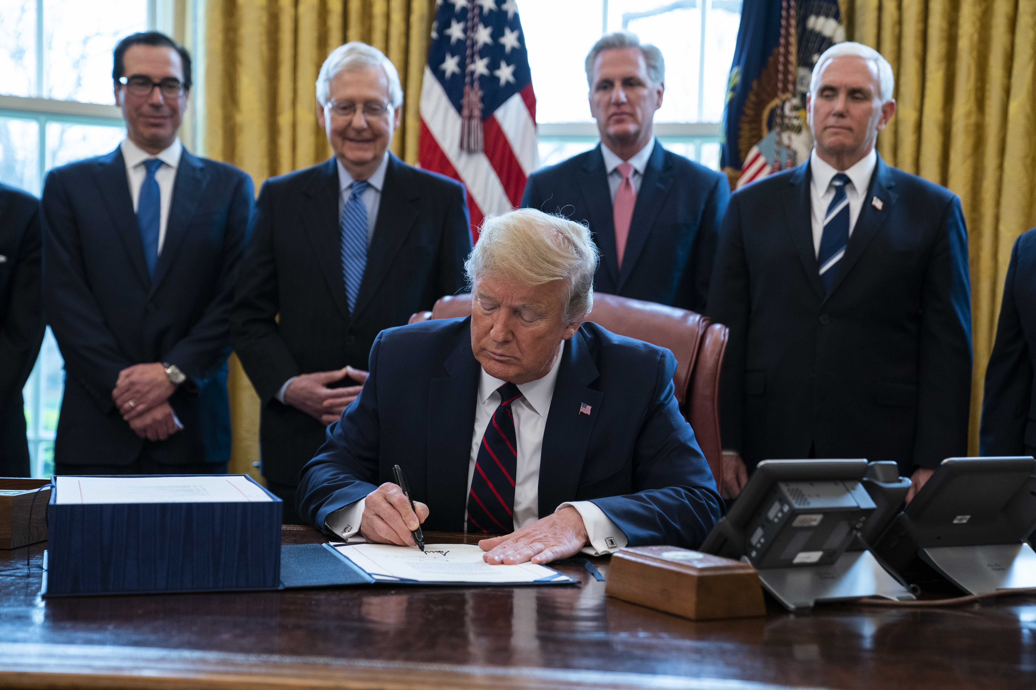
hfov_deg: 35.1
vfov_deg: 23.8
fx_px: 1640
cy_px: 345
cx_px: 518
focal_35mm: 57
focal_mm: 57
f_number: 3.2
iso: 2000
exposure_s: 1/250
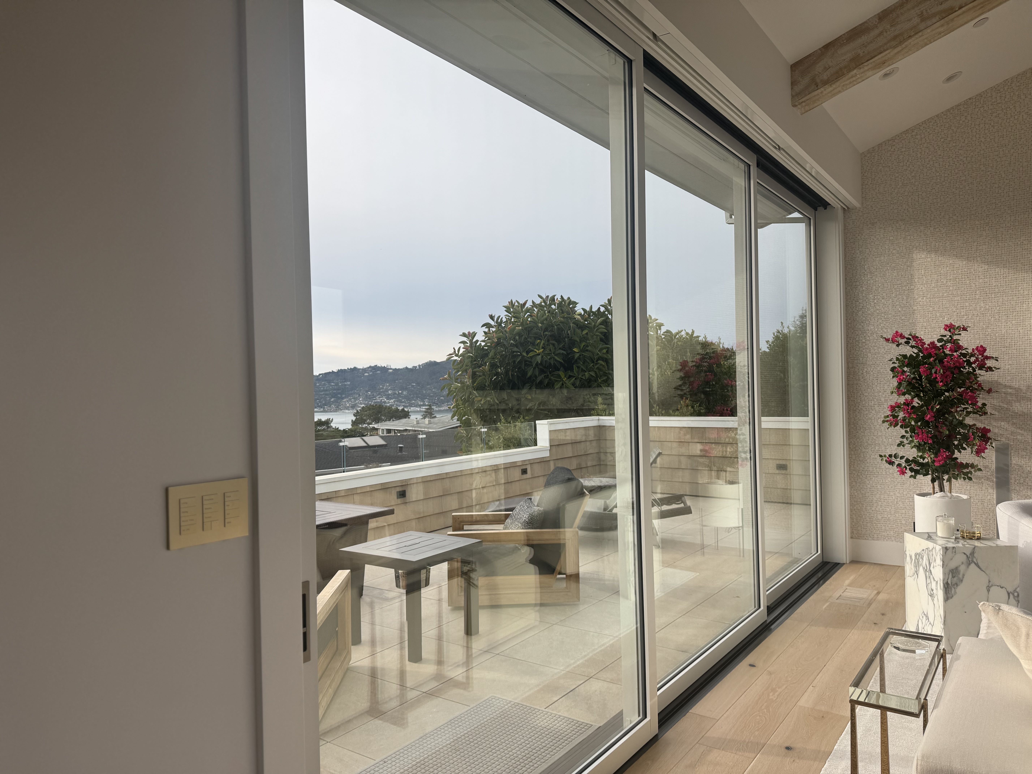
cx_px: 516
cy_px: 387
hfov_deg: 71.6
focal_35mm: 24
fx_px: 716
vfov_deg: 56.8
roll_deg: +1.3
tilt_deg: -0.7
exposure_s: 1/1456
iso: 80
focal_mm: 6.76
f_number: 1.78
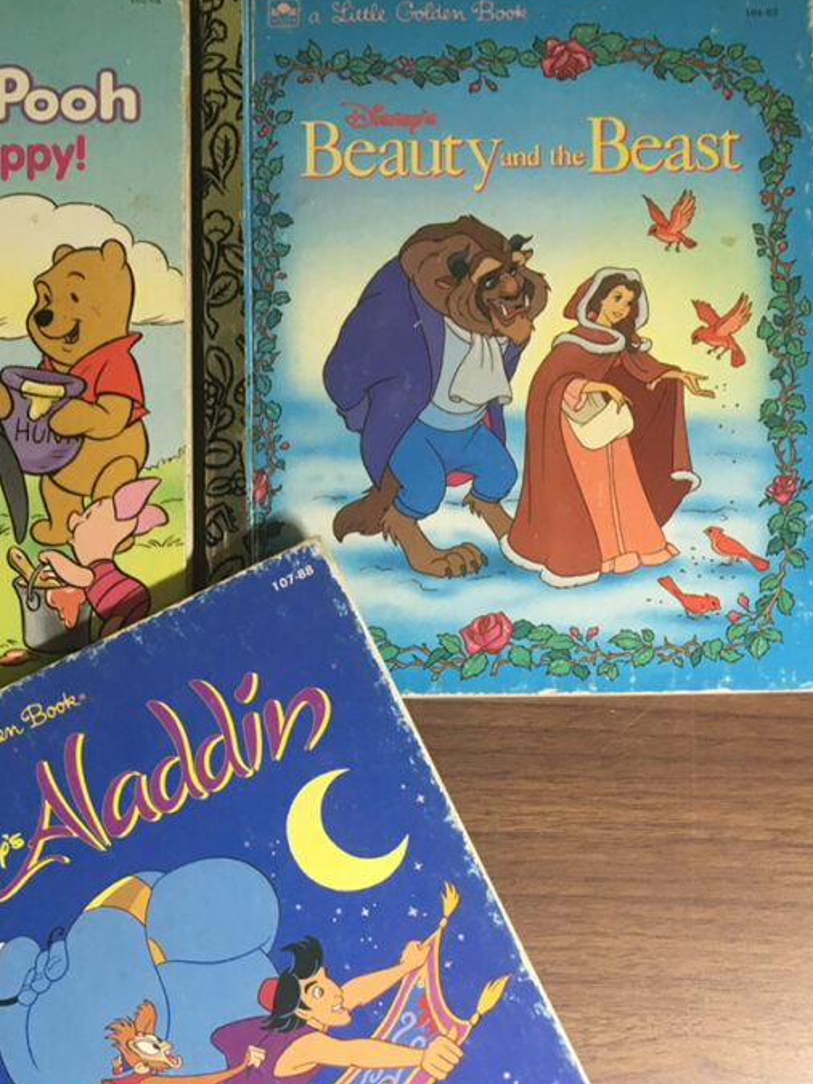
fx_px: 1378
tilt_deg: -86.3
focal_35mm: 44
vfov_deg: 42.2
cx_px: 206
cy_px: 747
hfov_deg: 32.3
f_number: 2.2
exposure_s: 1/30
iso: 64
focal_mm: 4.15
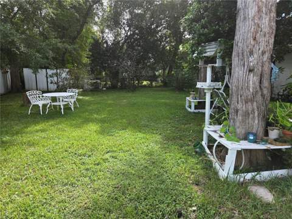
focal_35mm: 23
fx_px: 194
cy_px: 110
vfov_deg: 58.9
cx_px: 146
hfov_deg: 73.9
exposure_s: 1/816
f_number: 1.8
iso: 80
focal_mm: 5.4
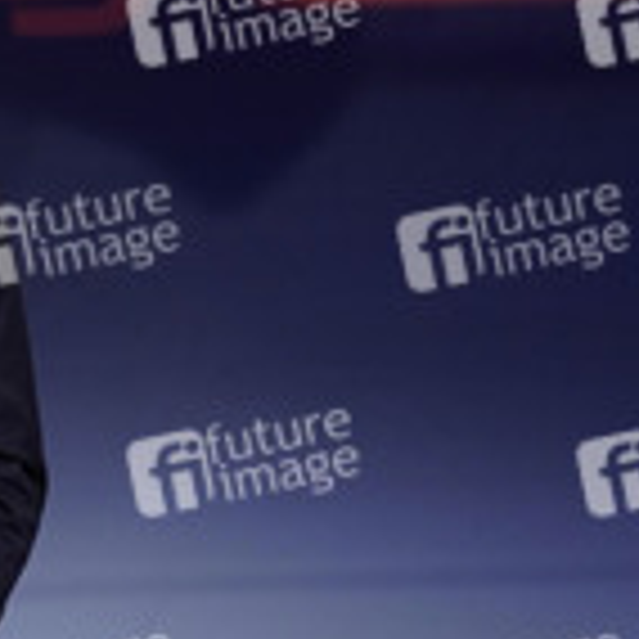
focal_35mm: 121
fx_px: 2527
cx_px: -326
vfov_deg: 14.4
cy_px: 351
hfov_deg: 13.5
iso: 640
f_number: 1.6
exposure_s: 1/640
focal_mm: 30
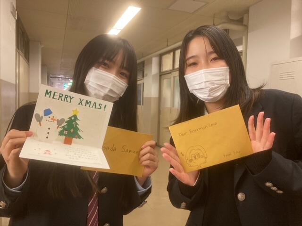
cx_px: 151
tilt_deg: -4.1
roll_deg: -1.3
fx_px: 244
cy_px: 113
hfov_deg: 63.4
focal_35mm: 28
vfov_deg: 49.7
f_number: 1.8
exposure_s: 1/60
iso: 160
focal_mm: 3.99
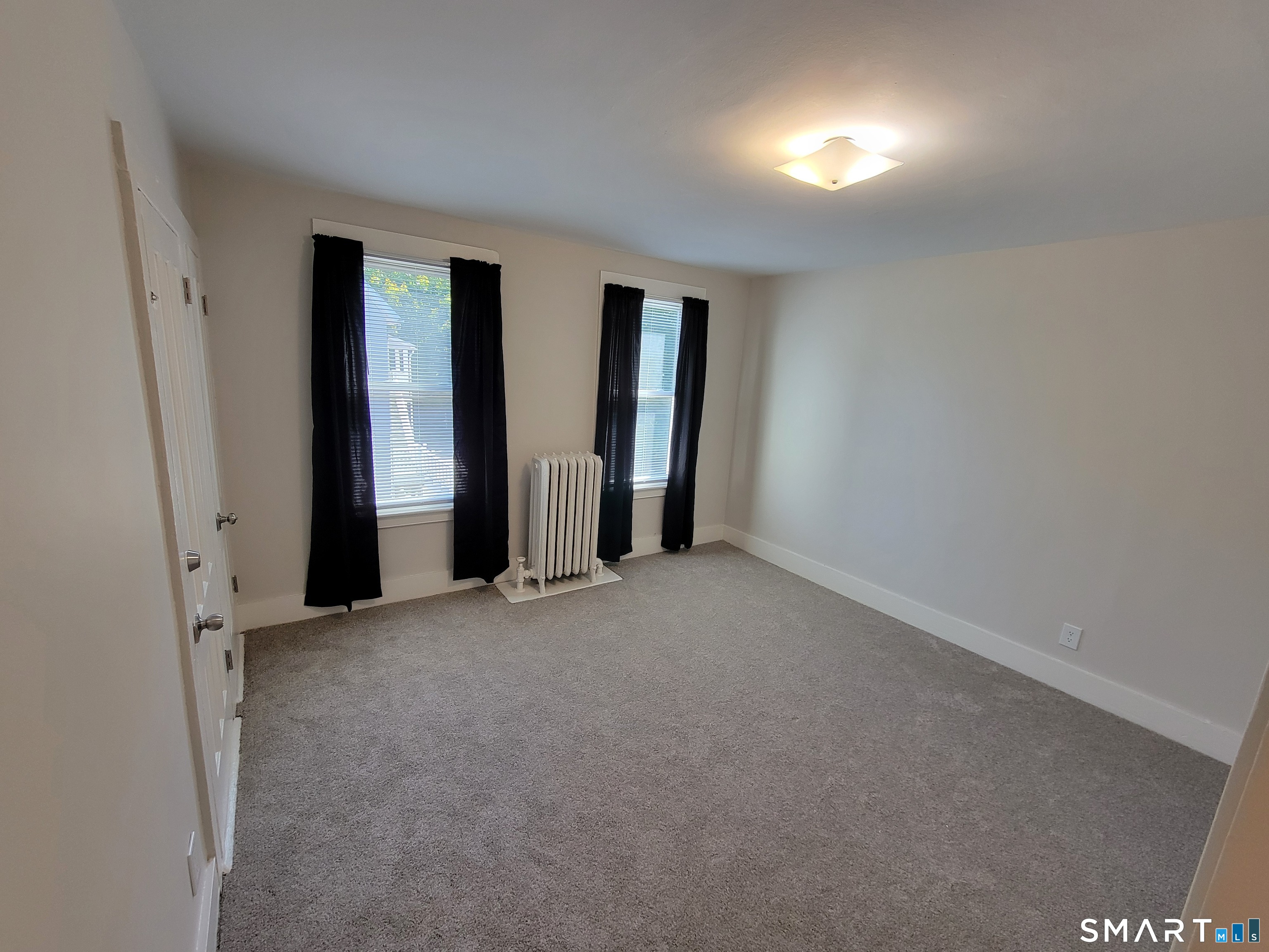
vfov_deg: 89.9
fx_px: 477
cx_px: 634
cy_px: 476
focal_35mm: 13
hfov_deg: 106.2
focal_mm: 2.2
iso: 125
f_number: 2.2
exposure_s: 1/60
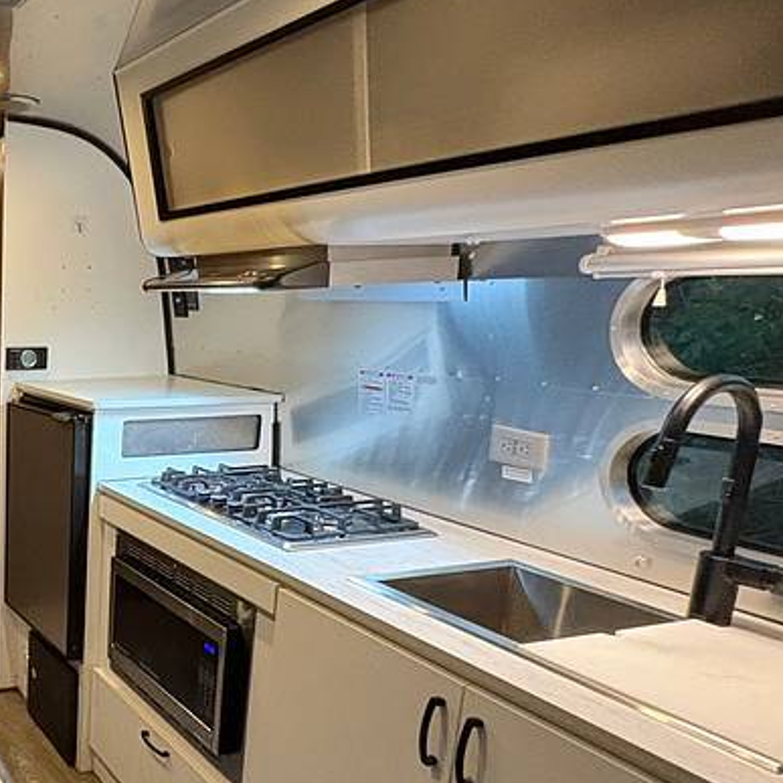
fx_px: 819
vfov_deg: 50.7
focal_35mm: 32
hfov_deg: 41.0
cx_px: -79
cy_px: 477
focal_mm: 2.22
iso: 800
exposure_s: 1/60
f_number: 2.2
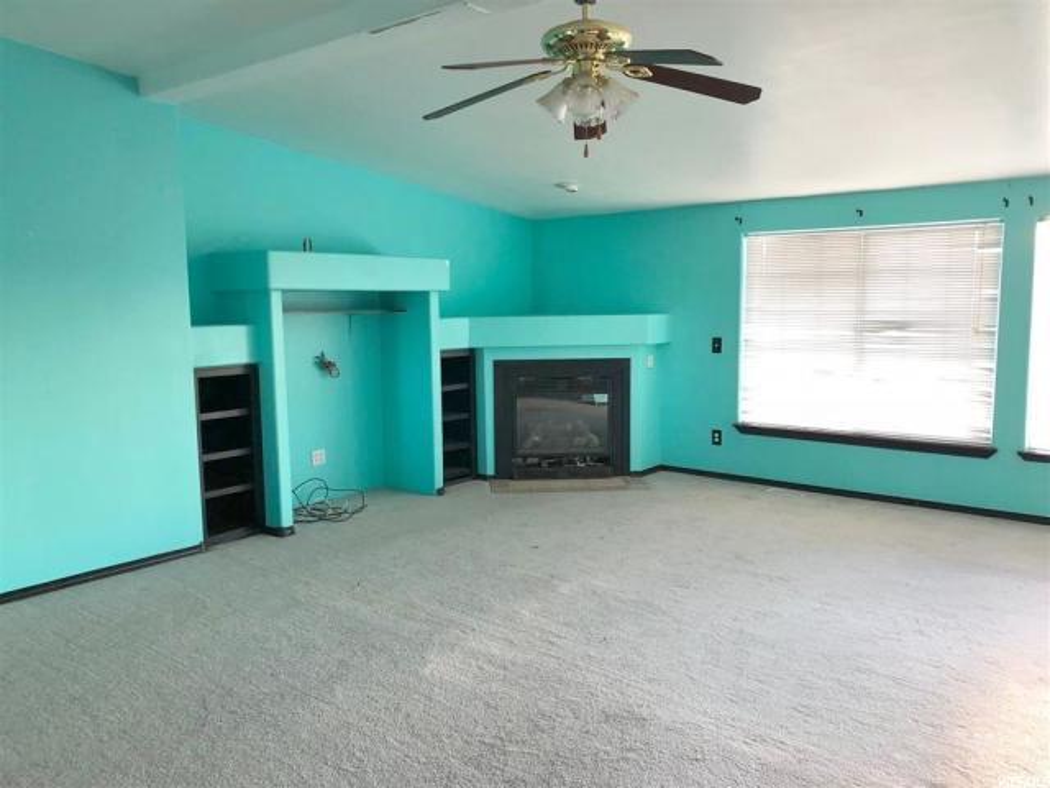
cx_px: 525
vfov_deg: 49.7
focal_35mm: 28
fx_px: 849
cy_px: 394
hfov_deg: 63.4
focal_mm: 4
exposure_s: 1/20
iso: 40
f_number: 1.8
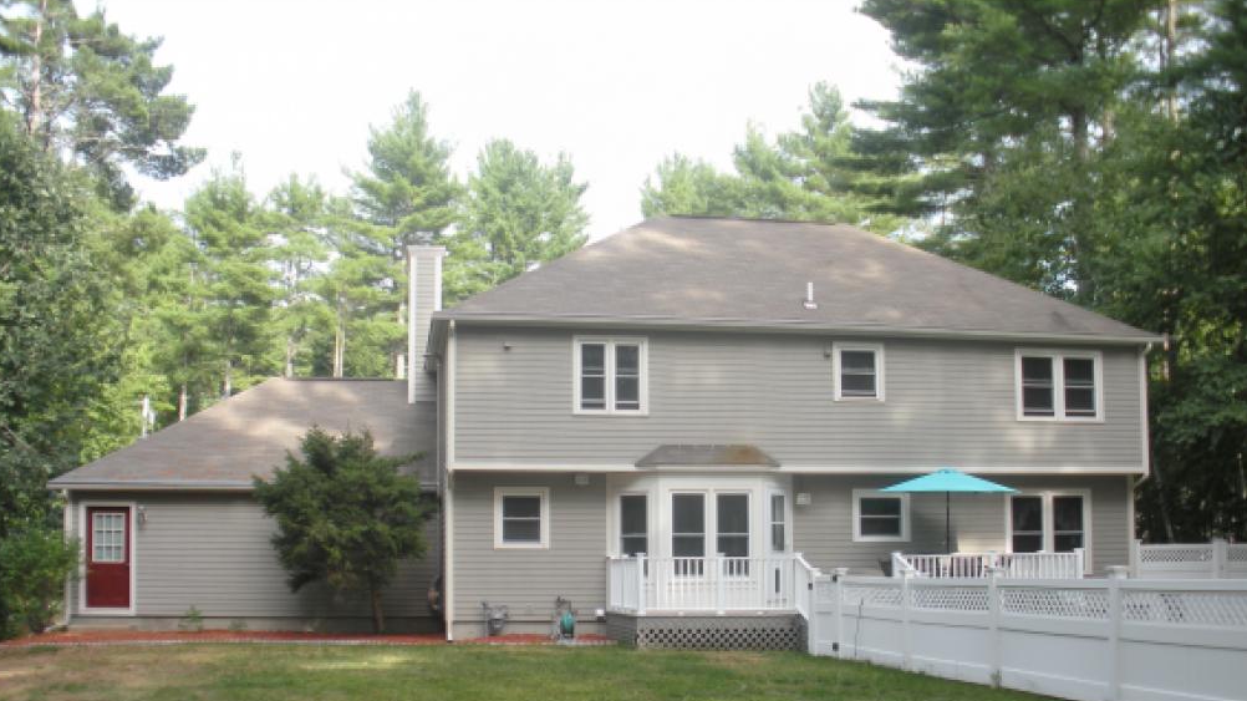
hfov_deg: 51.6
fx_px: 1289
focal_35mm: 39
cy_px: 471
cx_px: 626
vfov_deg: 30.2
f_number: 3.5
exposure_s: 1/120
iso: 64
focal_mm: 6.3
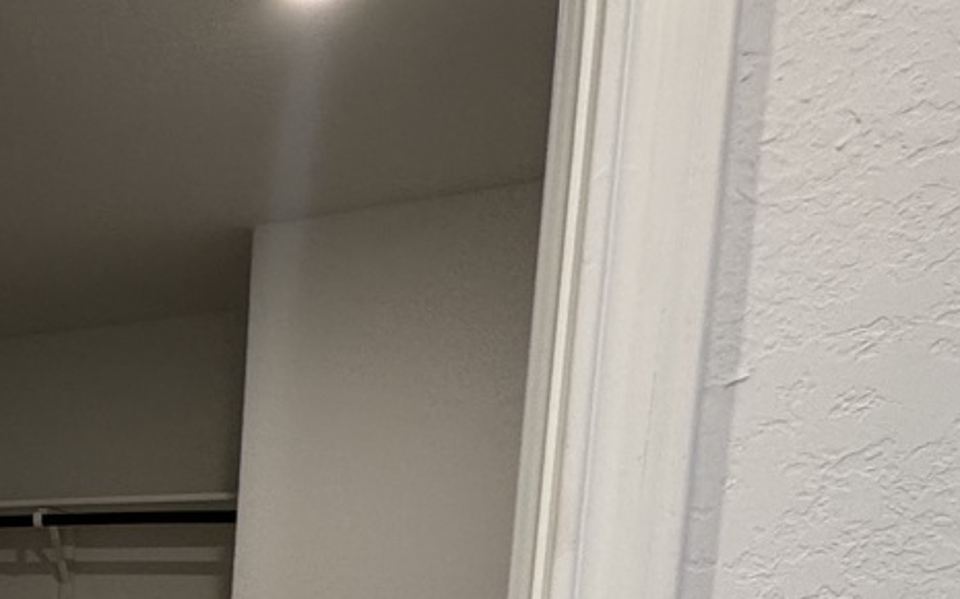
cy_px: 762
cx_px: -285
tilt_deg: -5.9
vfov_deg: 24.6
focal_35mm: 46
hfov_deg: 32.7
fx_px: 1203
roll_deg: -0.5
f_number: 2.2
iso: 200
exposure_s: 1/120
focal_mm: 2.22
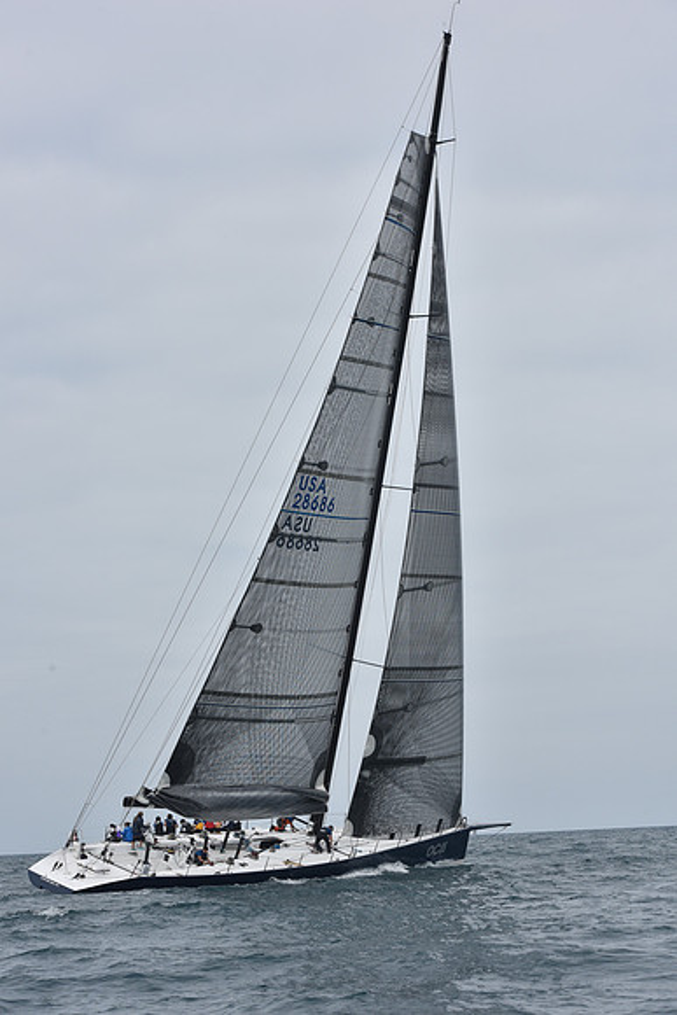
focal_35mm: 70
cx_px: 338
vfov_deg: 28.8
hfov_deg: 19.5
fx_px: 1973
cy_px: 508
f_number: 11
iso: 250
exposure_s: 1/800
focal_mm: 70
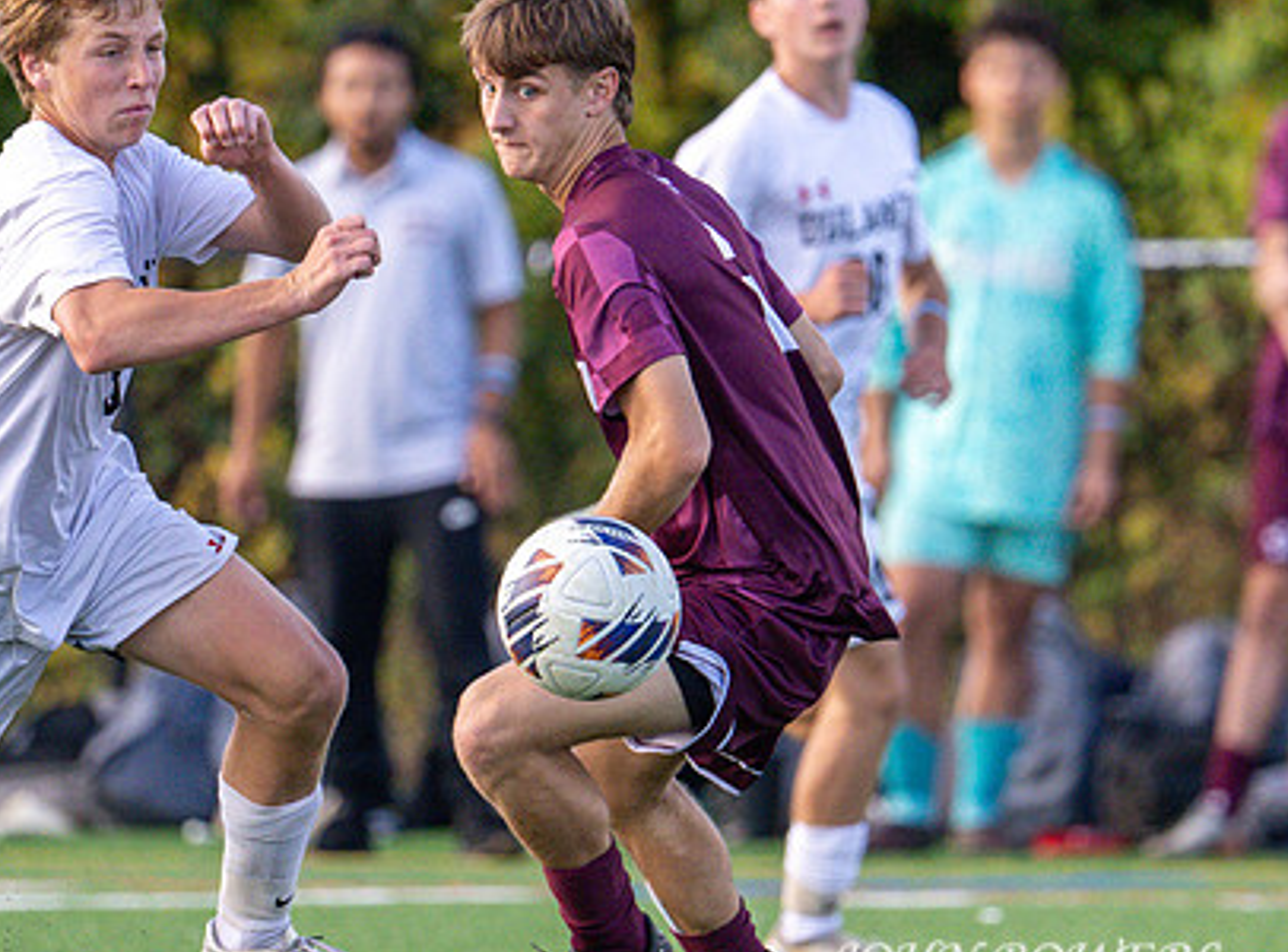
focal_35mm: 937
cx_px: 777
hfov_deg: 2.1
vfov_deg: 1.6
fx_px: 34680
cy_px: 404
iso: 2000
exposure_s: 1/2500
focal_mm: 400
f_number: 4.5
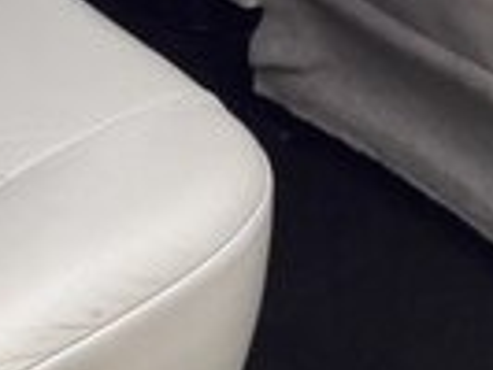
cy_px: -512
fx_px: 1981
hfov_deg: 14.2
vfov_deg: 9.5
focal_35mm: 139
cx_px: 215
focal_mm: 3.7
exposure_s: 1/50
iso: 50
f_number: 1.9
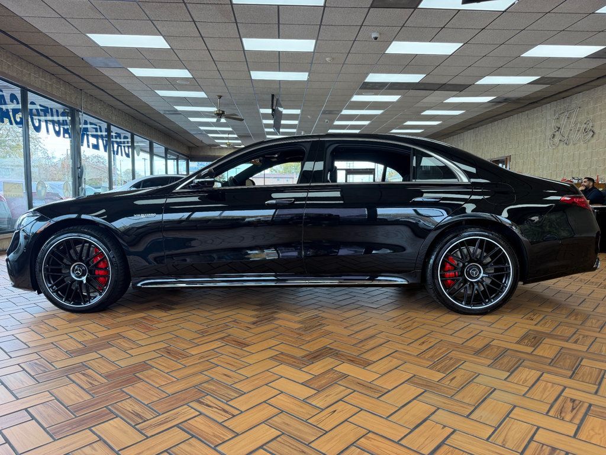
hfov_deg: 71.6
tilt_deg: -5.2
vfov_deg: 56.8
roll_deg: +0.2
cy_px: 228
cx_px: 303
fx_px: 420
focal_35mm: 24
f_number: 1.78
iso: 100
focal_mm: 6.76
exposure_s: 1/191
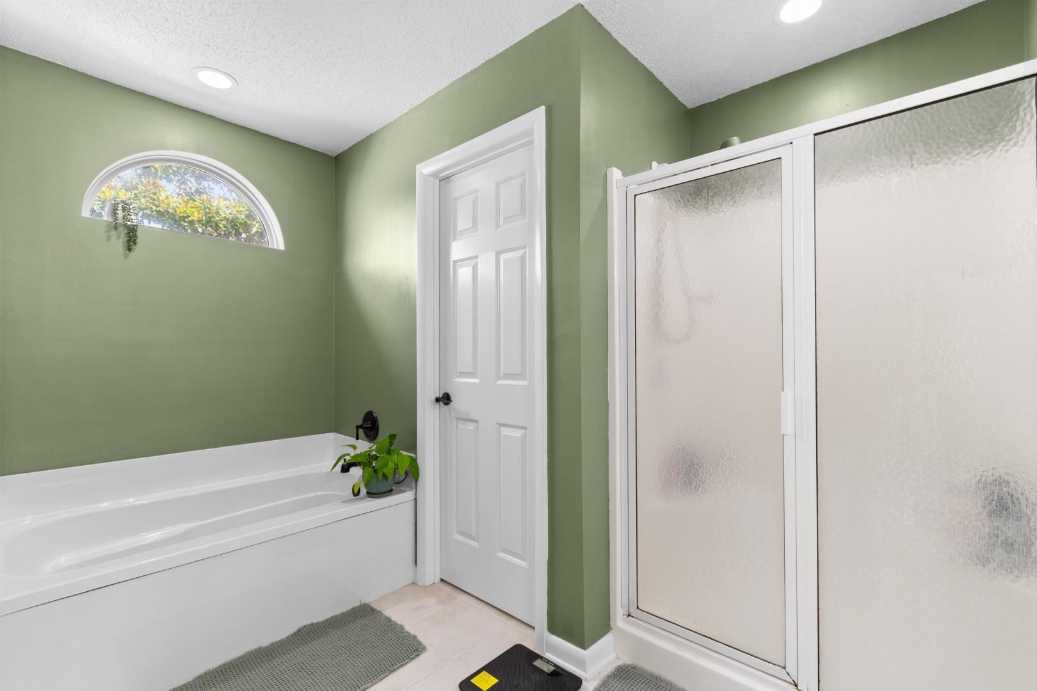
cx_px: 518
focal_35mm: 15
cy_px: 346
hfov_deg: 100.4
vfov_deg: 77.3
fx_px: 432
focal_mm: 10
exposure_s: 1/10
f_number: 4.5
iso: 100
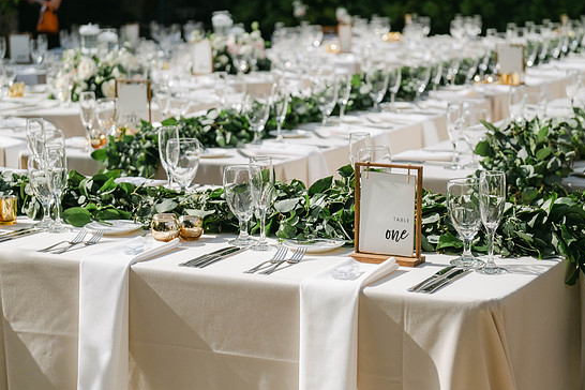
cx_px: 294
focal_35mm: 101
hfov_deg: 20.2
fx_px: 1641
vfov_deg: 13.6
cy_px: 205
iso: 320
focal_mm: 63.4
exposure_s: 1/8000
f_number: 2.8
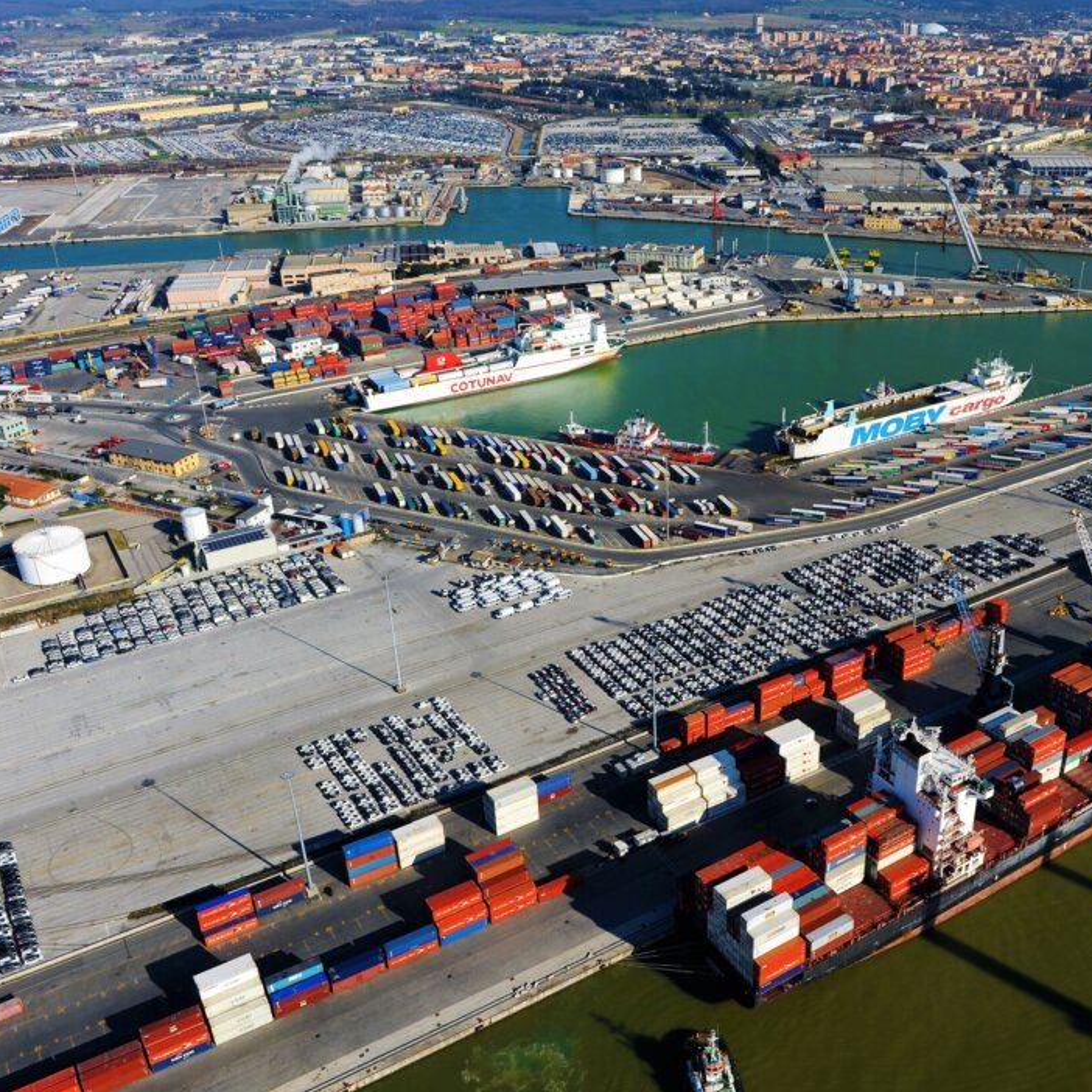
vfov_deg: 52.5
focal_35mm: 31
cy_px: 551
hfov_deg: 51.8
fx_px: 1106
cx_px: 700
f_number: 10
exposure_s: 1/500
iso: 200
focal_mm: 24
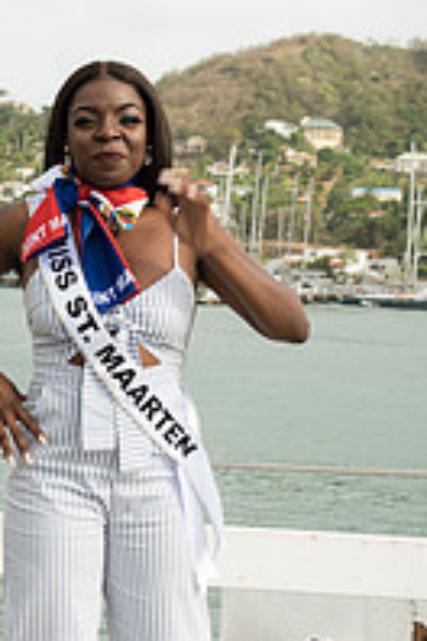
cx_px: 97
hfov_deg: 15.0
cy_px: 363
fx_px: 1619
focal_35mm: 91
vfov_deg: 22.4
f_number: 7.1
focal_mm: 40
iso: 100
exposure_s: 1/125
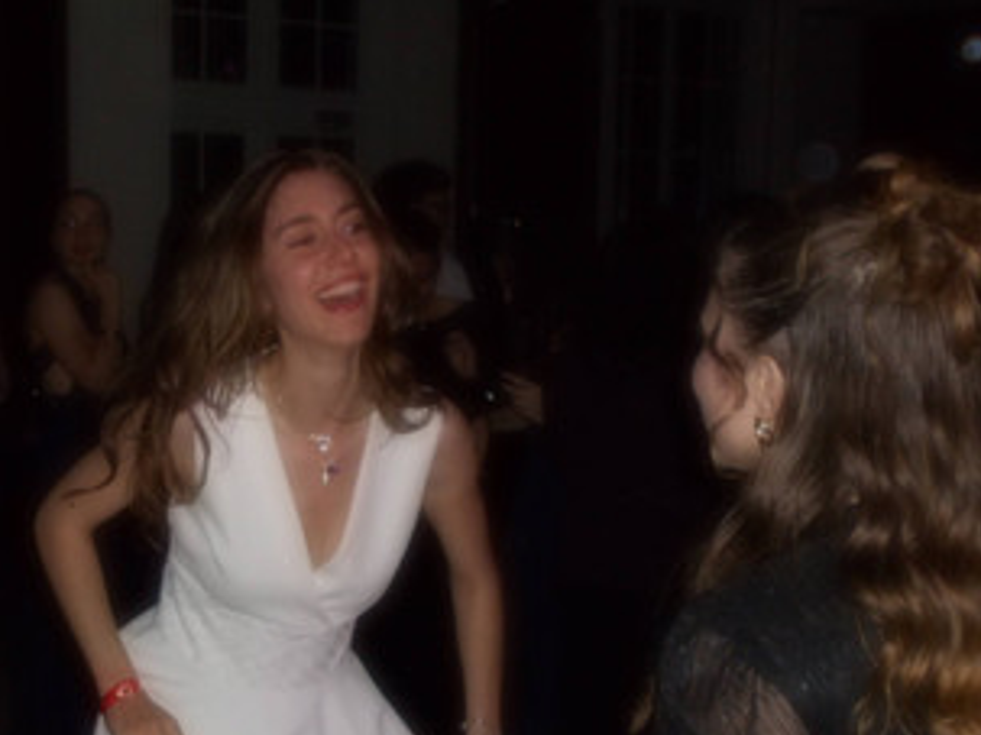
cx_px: 230
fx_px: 1558
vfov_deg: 26.5
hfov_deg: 34.1
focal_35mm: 55
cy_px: 434
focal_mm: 4.6
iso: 200
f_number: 3.2
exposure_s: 1/25
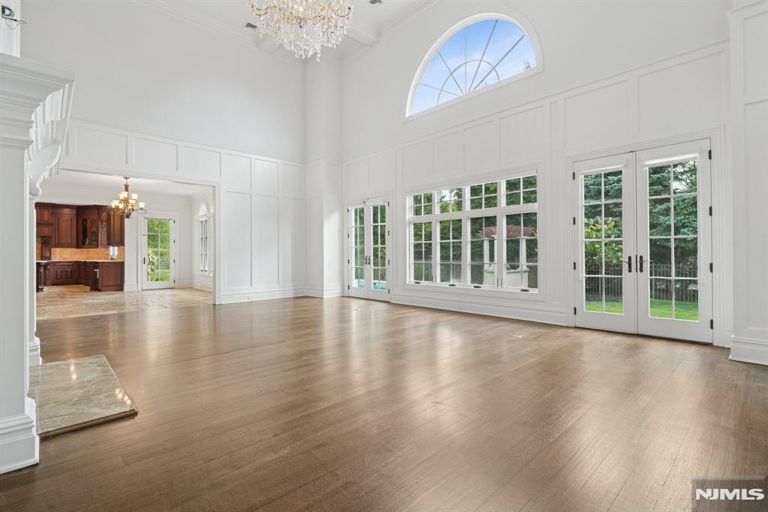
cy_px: 256
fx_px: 341
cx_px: 384
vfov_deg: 73.7
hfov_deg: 96.8
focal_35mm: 16
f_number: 8
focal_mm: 16
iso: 400
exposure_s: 1/30
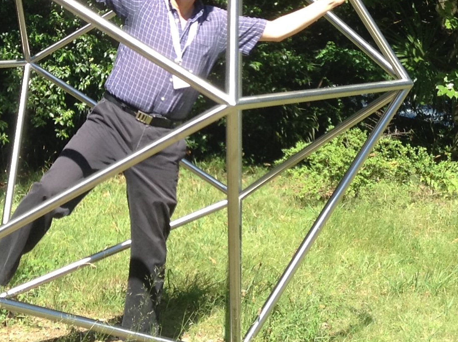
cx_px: 130
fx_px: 793
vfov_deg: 24.0
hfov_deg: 31.8
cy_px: 69
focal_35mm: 60
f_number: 2.4
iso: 32
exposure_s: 1/362
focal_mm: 3.3
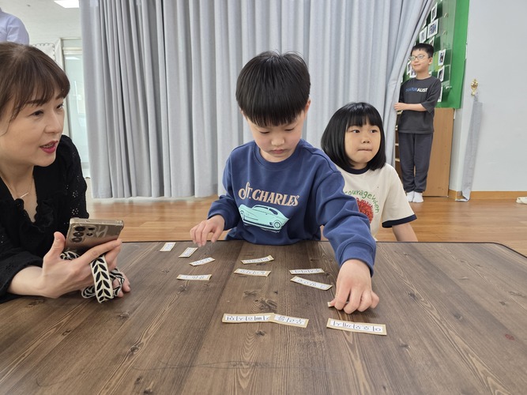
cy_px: 198
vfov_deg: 58.9
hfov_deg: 73.9
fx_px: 350
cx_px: 264
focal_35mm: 23
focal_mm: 6.3
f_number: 1.7
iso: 320
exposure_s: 1/120
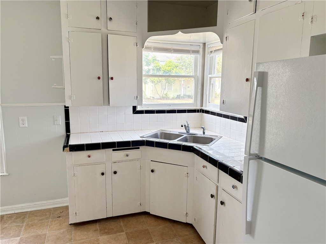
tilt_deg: -8.4
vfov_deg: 53.1
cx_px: 163
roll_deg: -0.7
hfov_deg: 67.3
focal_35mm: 26
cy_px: 122
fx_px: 245
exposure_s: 1/280
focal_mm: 5.96
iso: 64
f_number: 1.6
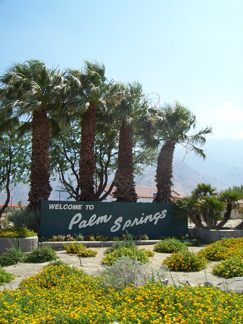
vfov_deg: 54.0
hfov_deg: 41.8
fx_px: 318
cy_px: 162
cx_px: 122
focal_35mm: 34
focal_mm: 5.6
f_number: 5.6
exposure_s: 1/350
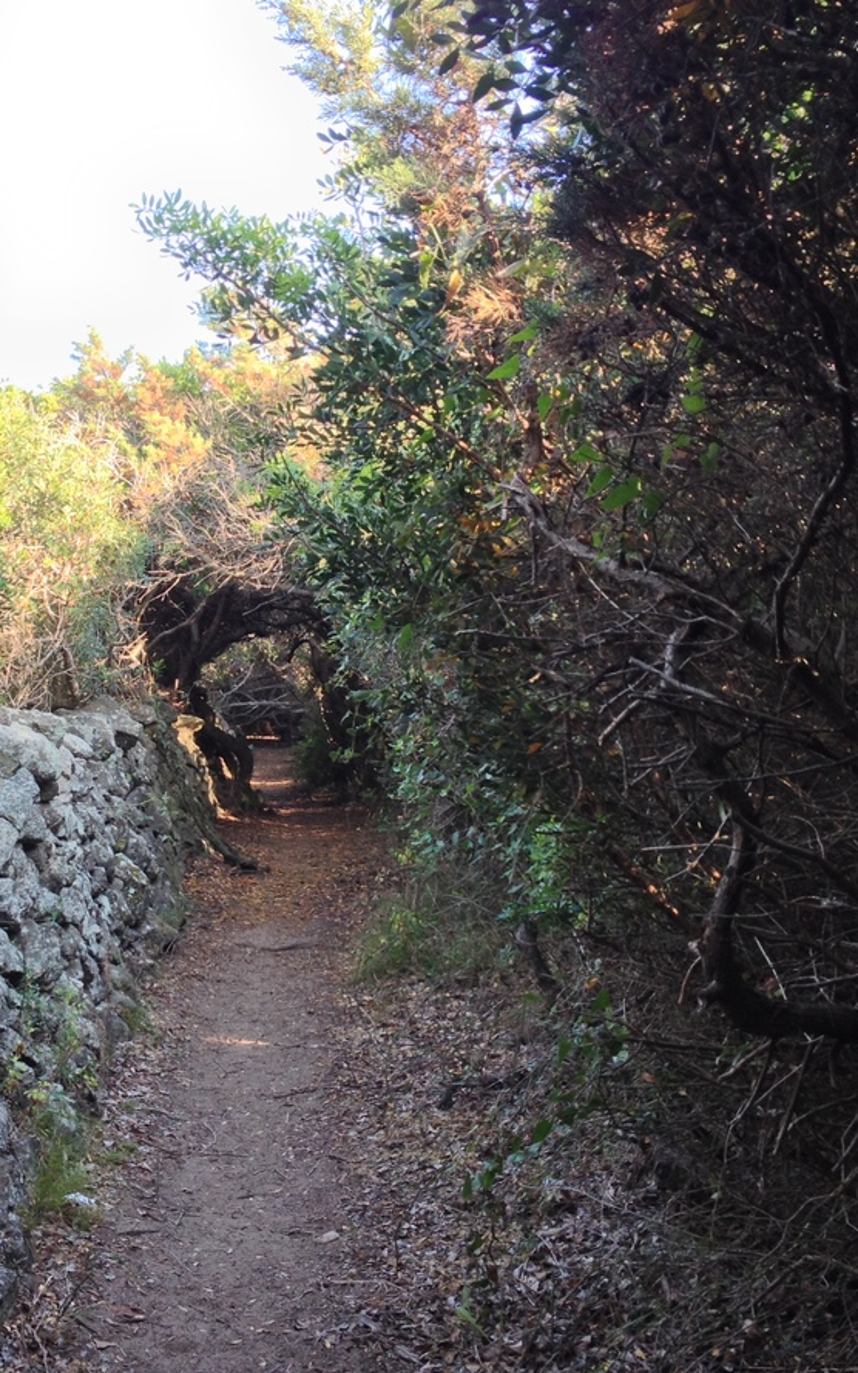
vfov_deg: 40.3
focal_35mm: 50
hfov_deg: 25.6
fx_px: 1871
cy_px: 680
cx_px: 256
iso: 50
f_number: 2.4
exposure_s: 1/60
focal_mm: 4.28
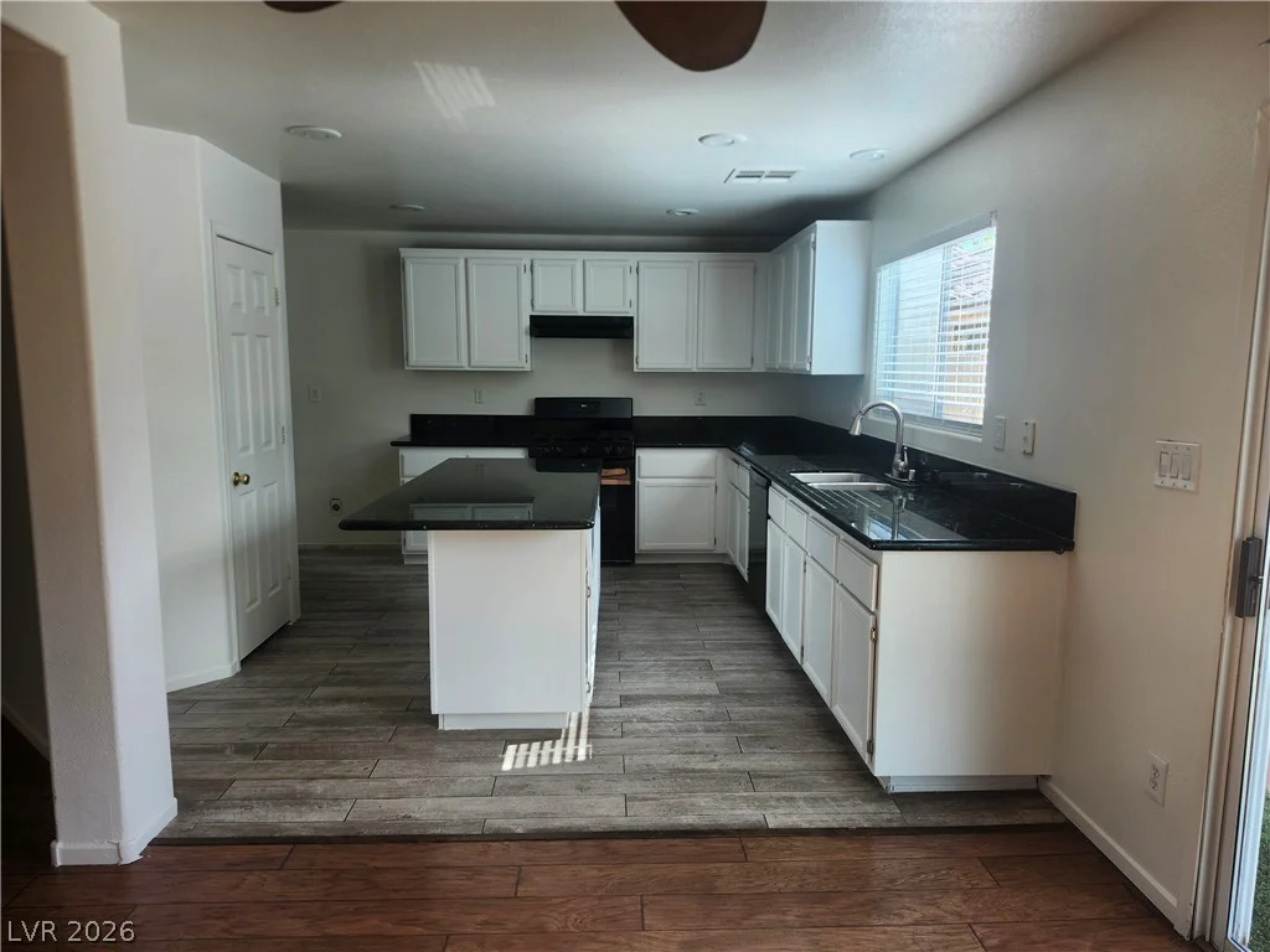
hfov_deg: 73.9
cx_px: 635
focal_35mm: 23
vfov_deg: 58.9
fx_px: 844
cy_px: 476
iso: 50
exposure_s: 1/180
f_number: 1.8
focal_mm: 5.54
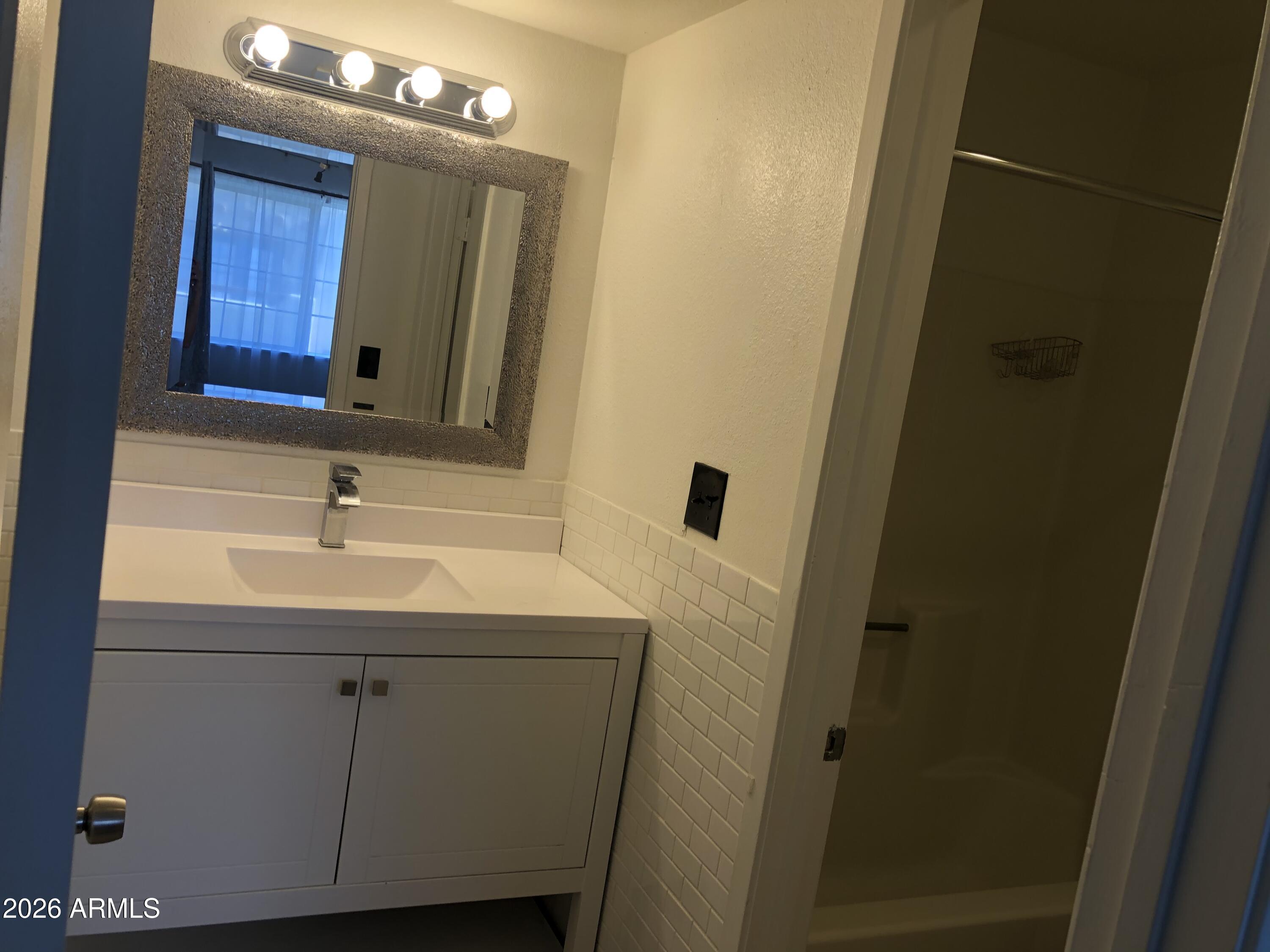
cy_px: 476
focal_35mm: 28
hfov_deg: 63.4
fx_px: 1027
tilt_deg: -7.4
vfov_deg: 49.7
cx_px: 635
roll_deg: -9.0
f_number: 1.8
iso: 64
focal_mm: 3.99
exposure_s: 1/120
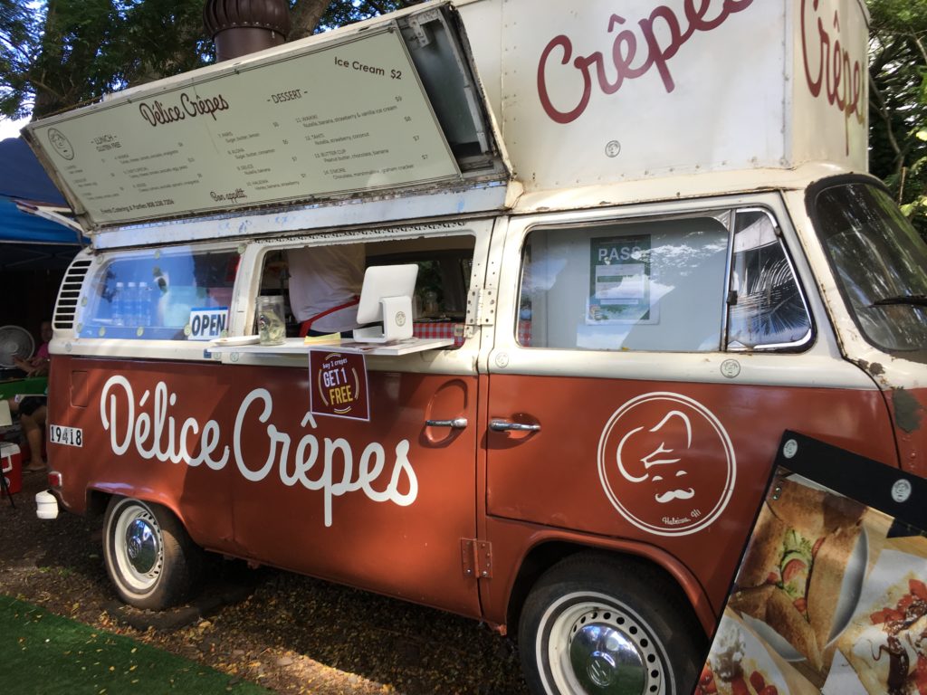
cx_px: 464
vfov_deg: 48.2
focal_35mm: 29
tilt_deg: -2.0
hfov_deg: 61.7
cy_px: 348
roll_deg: +2.8
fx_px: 777
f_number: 2.2
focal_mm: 4.15
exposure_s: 1/149
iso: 25
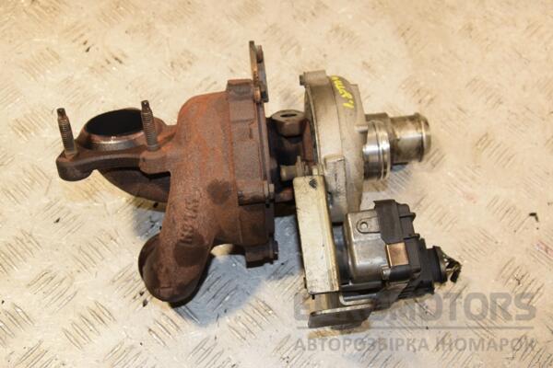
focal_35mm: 48
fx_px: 737
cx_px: 276
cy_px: 184
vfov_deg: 28.1
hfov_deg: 41.1
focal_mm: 32
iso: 800
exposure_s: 1/200
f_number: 7.1
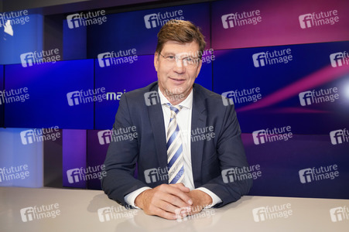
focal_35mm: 31
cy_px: 116
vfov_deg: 42.3
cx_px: 174
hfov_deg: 60.3
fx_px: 300
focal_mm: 31
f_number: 5
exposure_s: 1/125
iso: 2000
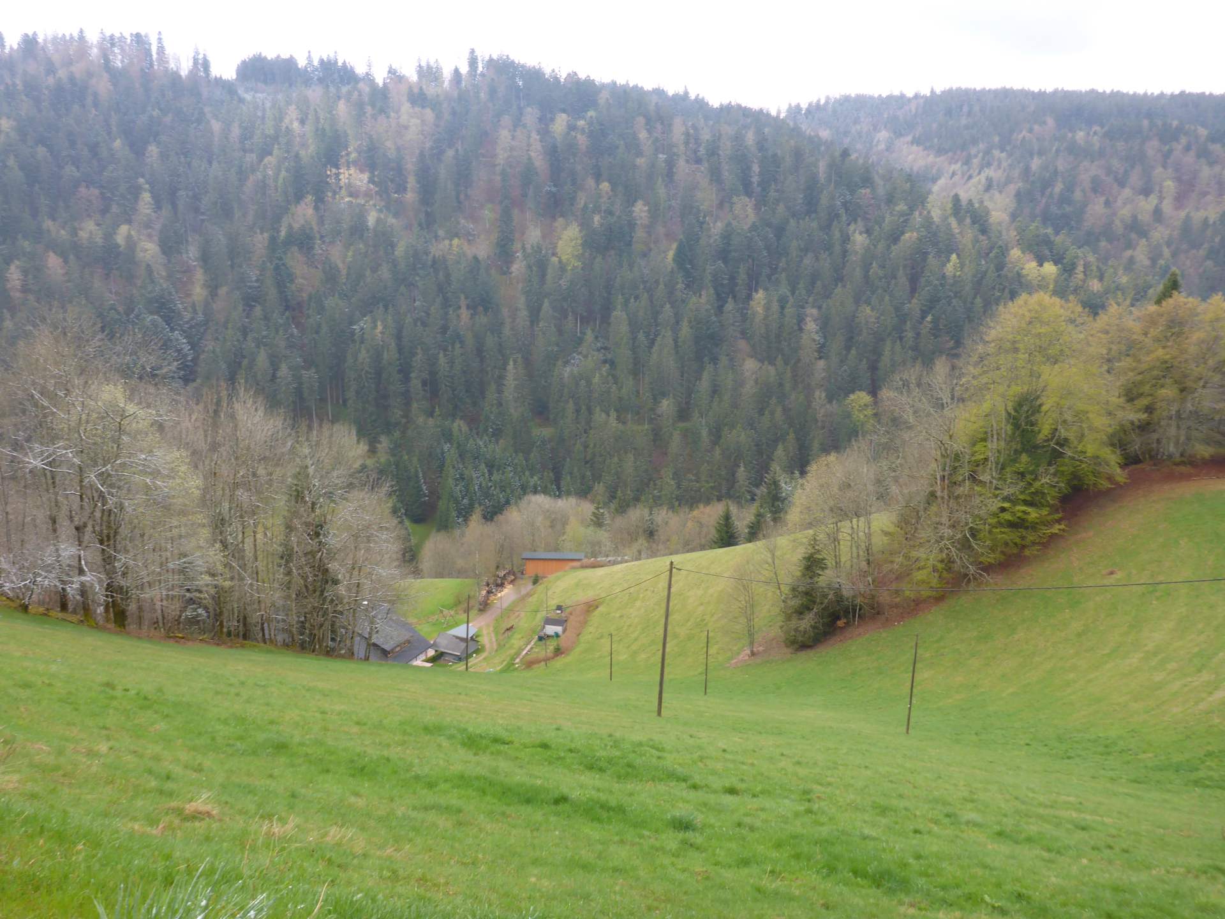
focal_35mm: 28
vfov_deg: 49.7
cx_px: 612
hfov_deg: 63.4
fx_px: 991
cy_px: 460
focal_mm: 4.9
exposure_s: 1/200
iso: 100
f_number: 3.3
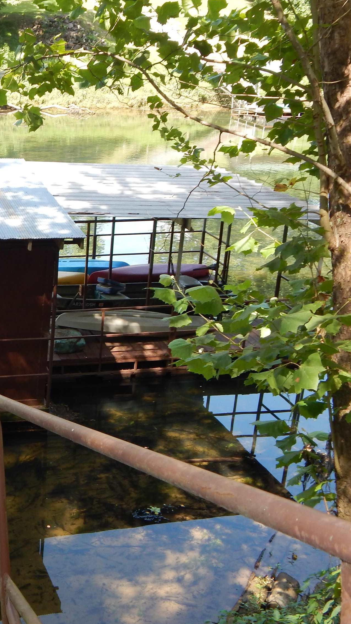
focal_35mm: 46
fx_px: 761
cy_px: 308
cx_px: -36
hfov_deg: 24.2
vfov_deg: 44.6
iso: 125
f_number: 3.2
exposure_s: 1/160
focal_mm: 5.6
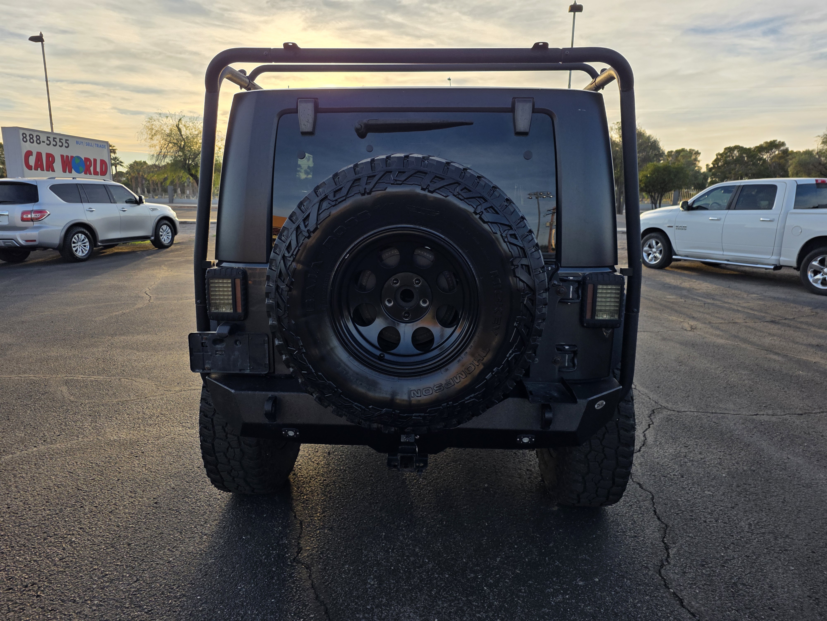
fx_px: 549
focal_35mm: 23
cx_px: 414
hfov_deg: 73.9
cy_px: 310
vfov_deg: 58.9
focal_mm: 6.25
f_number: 1.7
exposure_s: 1/3009
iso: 80
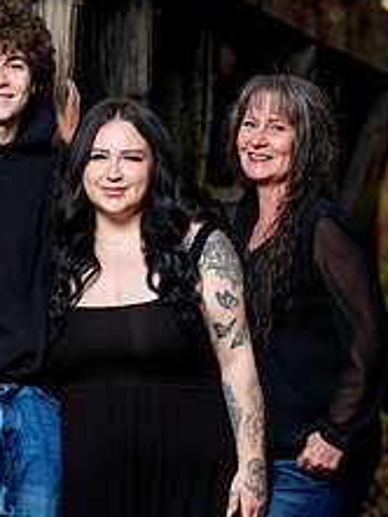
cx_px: 101
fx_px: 2687
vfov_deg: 11.0
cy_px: 313
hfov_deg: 8.2
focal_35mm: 180
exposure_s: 1/200
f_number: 2.8
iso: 250
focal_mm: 92
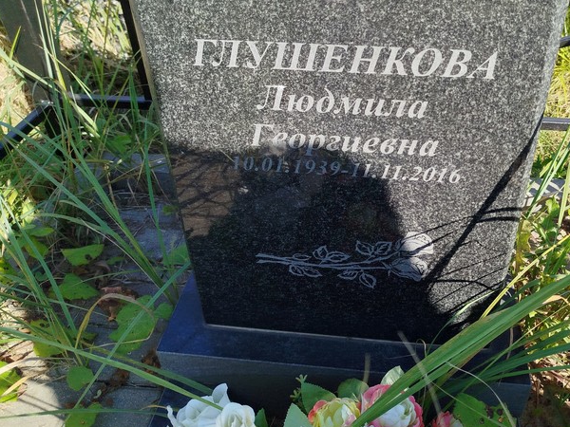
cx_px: 346
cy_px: 177
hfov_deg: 56.3
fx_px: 527
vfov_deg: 44.0
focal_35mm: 32
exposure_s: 1/597
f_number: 1.7
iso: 50
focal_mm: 5.31
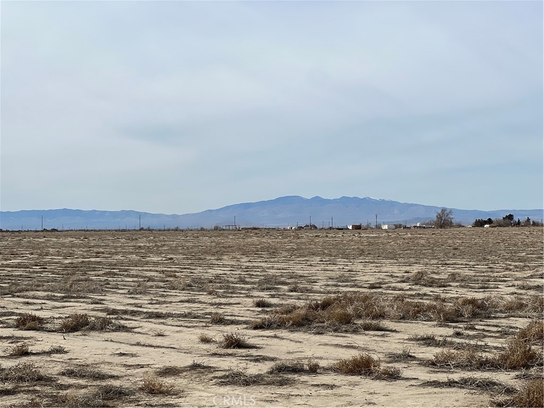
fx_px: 1210
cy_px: 204
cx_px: 272
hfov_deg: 25.3
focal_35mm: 77
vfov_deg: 19.1
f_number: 2.8
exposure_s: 1/1623
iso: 32
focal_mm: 9
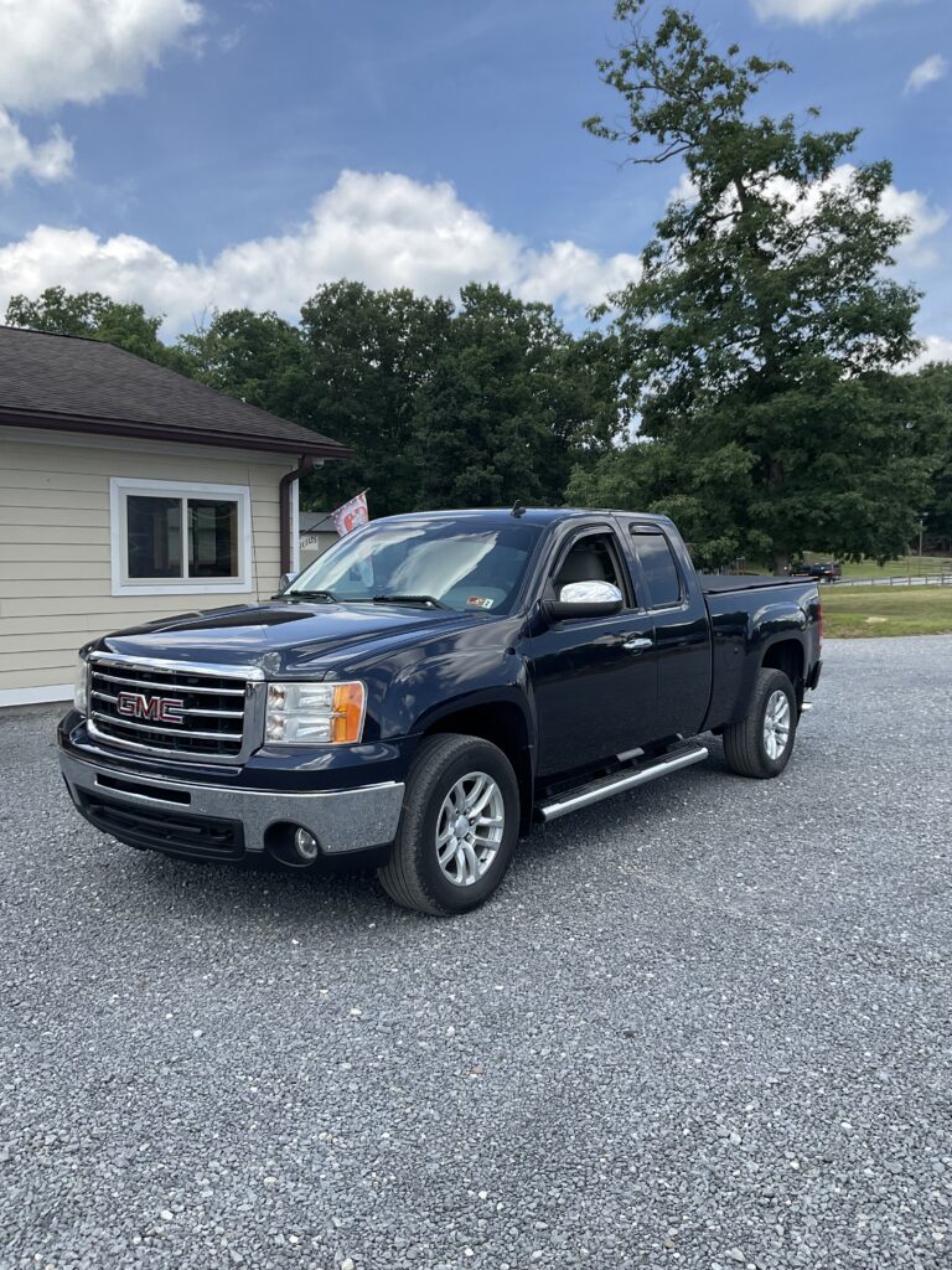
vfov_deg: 61.7
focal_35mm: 29
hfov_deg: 48.2
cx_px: 476
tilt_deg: -4.3
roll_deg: -0.1
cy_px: 635
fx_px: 1063
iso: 16
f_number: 1.8
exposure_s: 1/883
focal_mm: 3
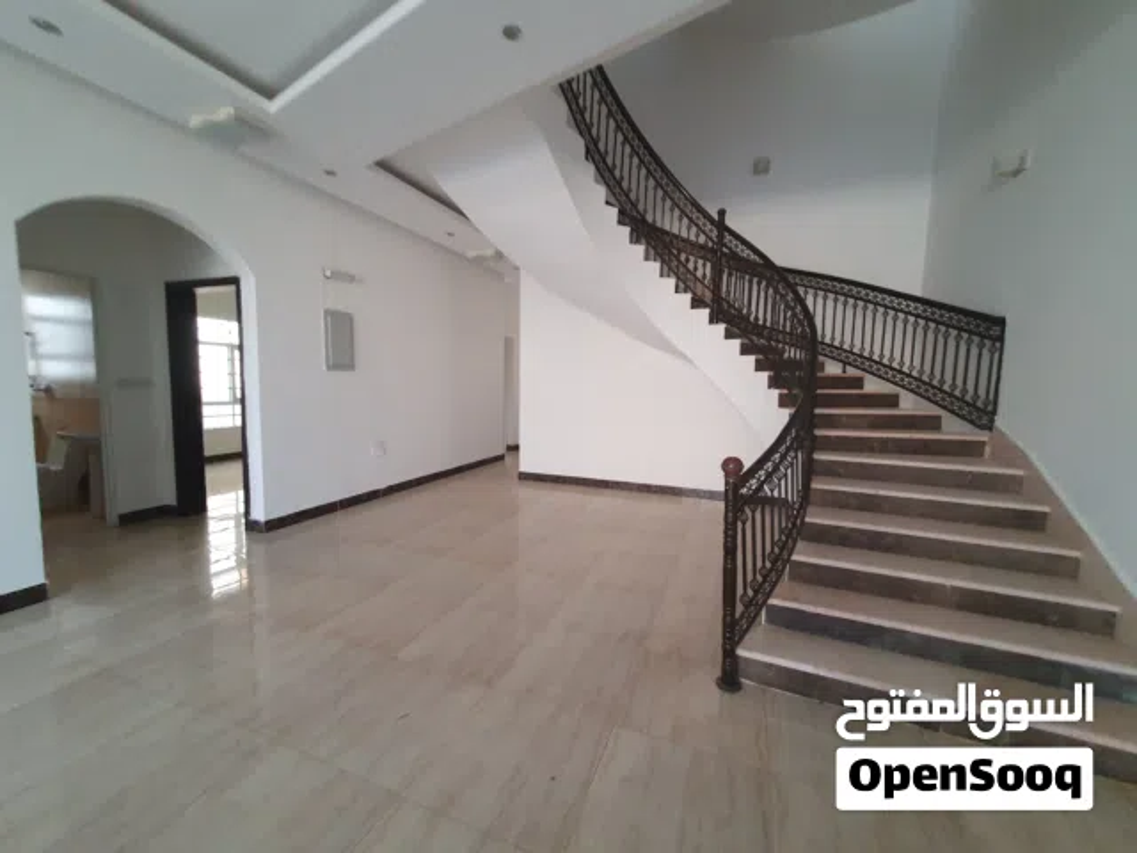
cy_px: 426
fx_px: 427
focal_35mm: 13
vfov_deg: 89.9
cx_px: 568
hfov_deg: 106.2
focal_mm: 1.8
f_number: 2.2
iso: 320
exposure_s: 1/50
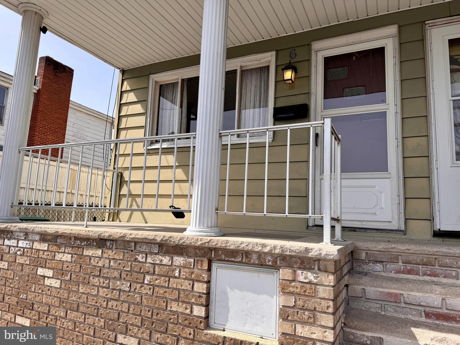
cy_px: 172
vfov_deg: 56.8
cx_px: 230
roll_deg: -2.6
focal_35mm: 24
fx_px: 319
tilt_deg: +7.8
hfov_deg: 71.6
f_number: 1.78
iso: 80
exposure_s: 1/3597
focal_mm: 6.76
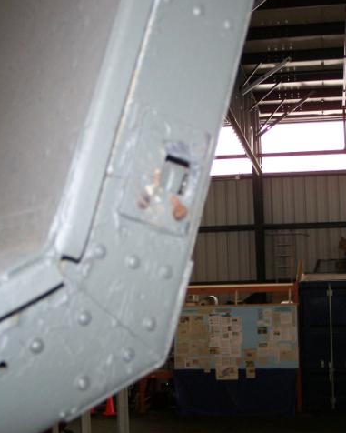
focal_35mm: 67
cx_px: 193
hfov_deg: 22.8
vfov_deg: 28.3
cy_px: 216
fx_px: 857
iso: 160
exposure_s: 1/60
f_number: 3
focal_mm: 8.5
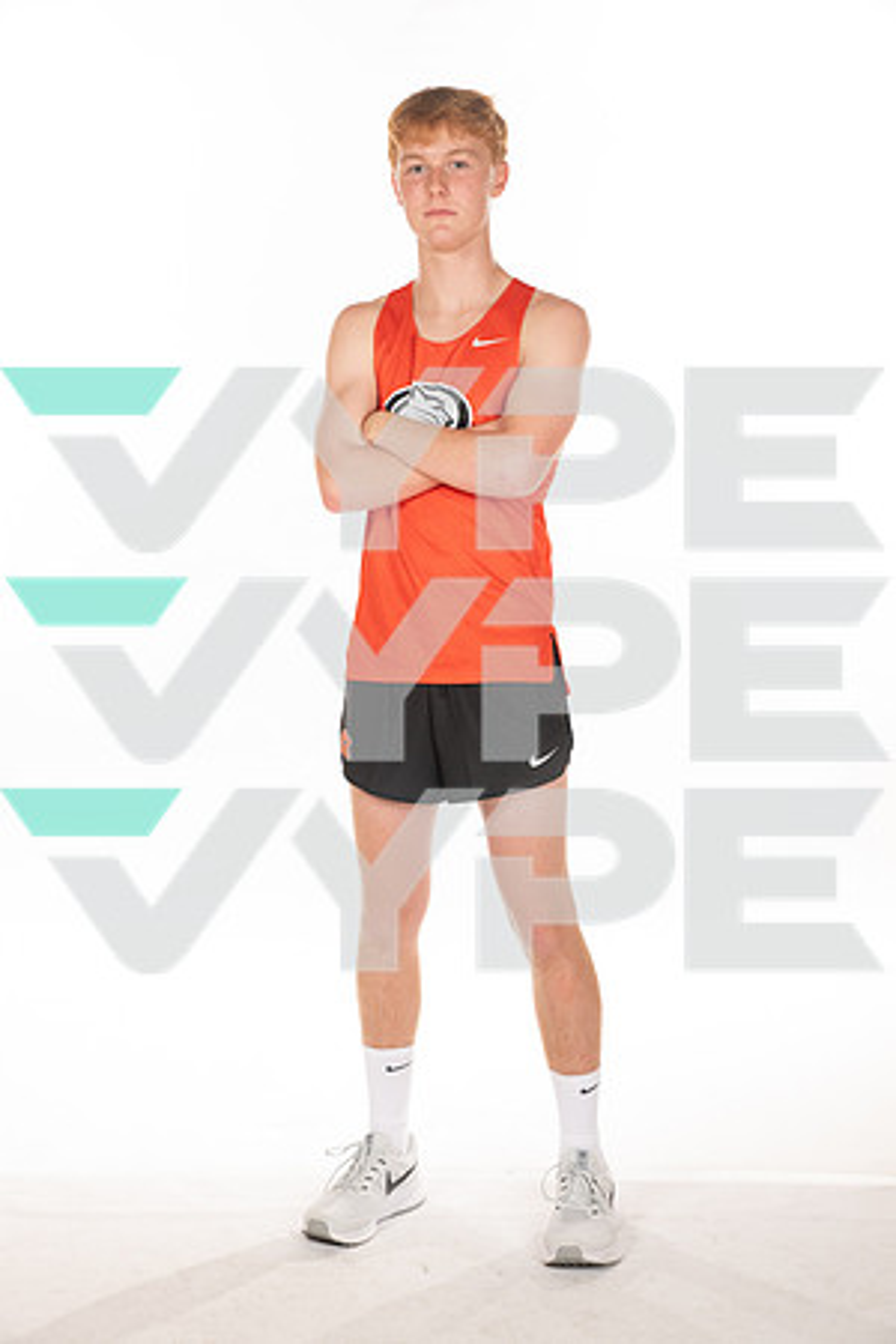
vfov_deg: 36.2
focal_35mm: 55
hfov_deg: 24.6
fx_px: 2053
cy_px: 672
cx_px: 448
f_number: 8
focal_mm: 55
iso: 800
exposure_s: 1/320
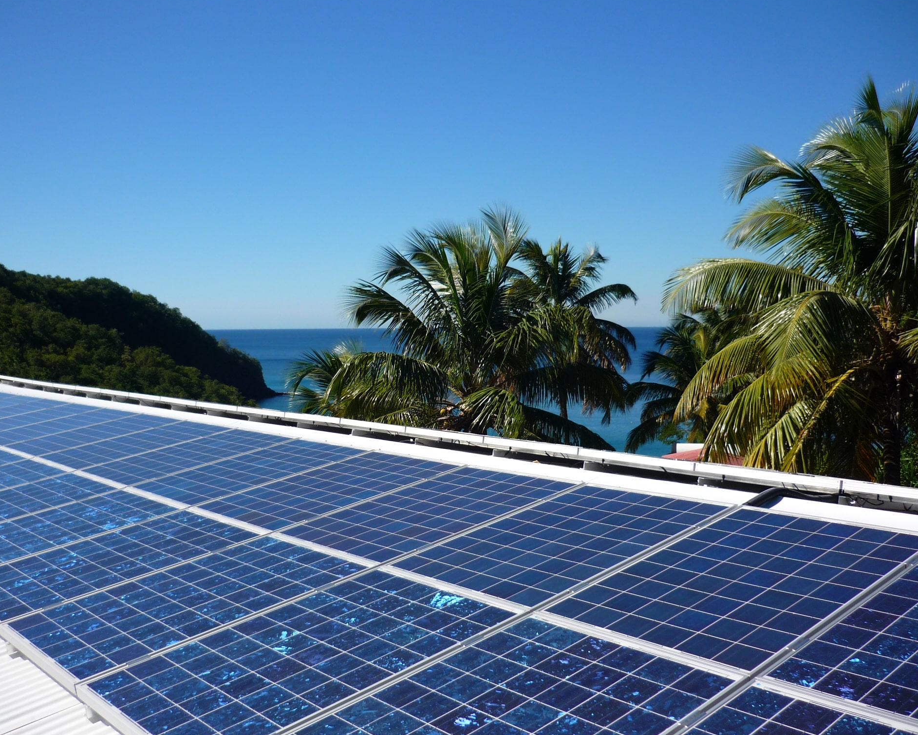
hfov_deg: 51.5
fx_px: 951
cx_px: 441
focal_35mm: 35
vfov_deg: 42.2
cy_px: 368
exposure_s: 1/250
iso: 100
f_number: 8
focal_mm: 5.5
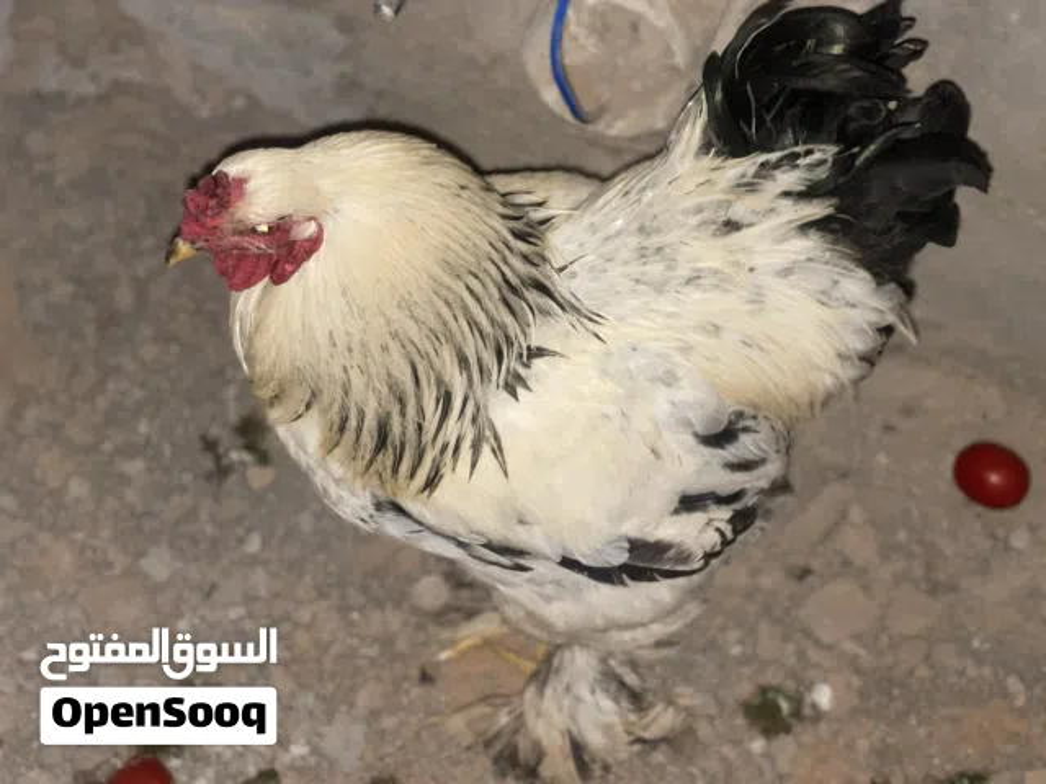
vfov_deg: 22.9
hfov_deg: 30.3
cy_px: 392
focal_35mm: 64
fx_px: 1934
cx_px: 523
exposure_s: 1/34
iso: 100
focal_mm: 7.5
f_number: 2.2
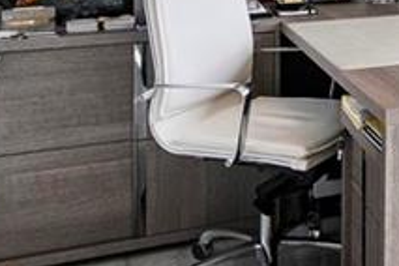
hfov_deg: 23.3
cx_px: 575
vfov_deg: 17.1
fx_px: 798
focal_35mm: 72
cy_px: -137
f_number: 11
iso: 125
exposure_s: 1/60
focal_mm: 10
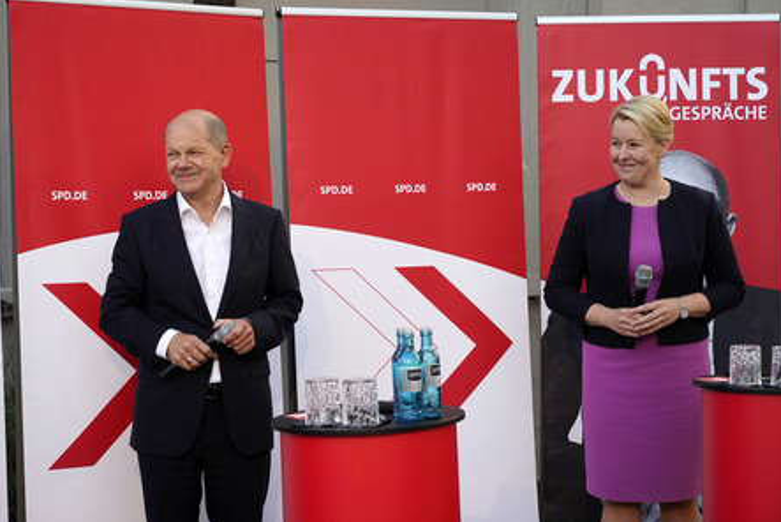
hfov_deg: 32.4
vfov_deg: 21.9
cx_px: 396
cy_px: 261
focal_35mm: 62
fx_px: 1346
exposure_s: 1/320
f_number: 5
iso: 640
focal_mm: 61
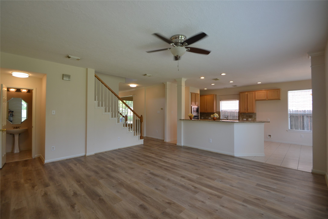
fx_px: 137
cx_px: 164
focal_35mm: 15
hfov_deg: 100.4
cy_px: 110
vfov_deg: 77.3
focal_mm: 10
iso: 400
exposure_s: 1/100
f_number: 5
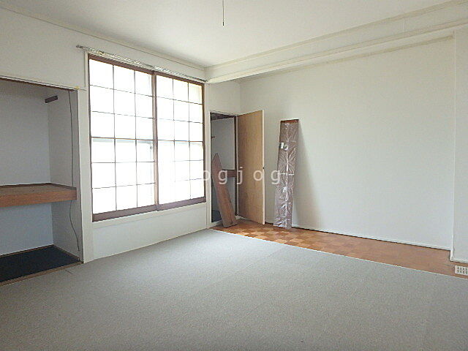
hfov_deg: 79.0
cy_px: 176
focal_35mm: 21
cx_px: 234
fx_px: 284
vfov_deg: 63.4
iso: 250
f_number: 3.5
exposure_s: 1/30
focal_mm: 3.7
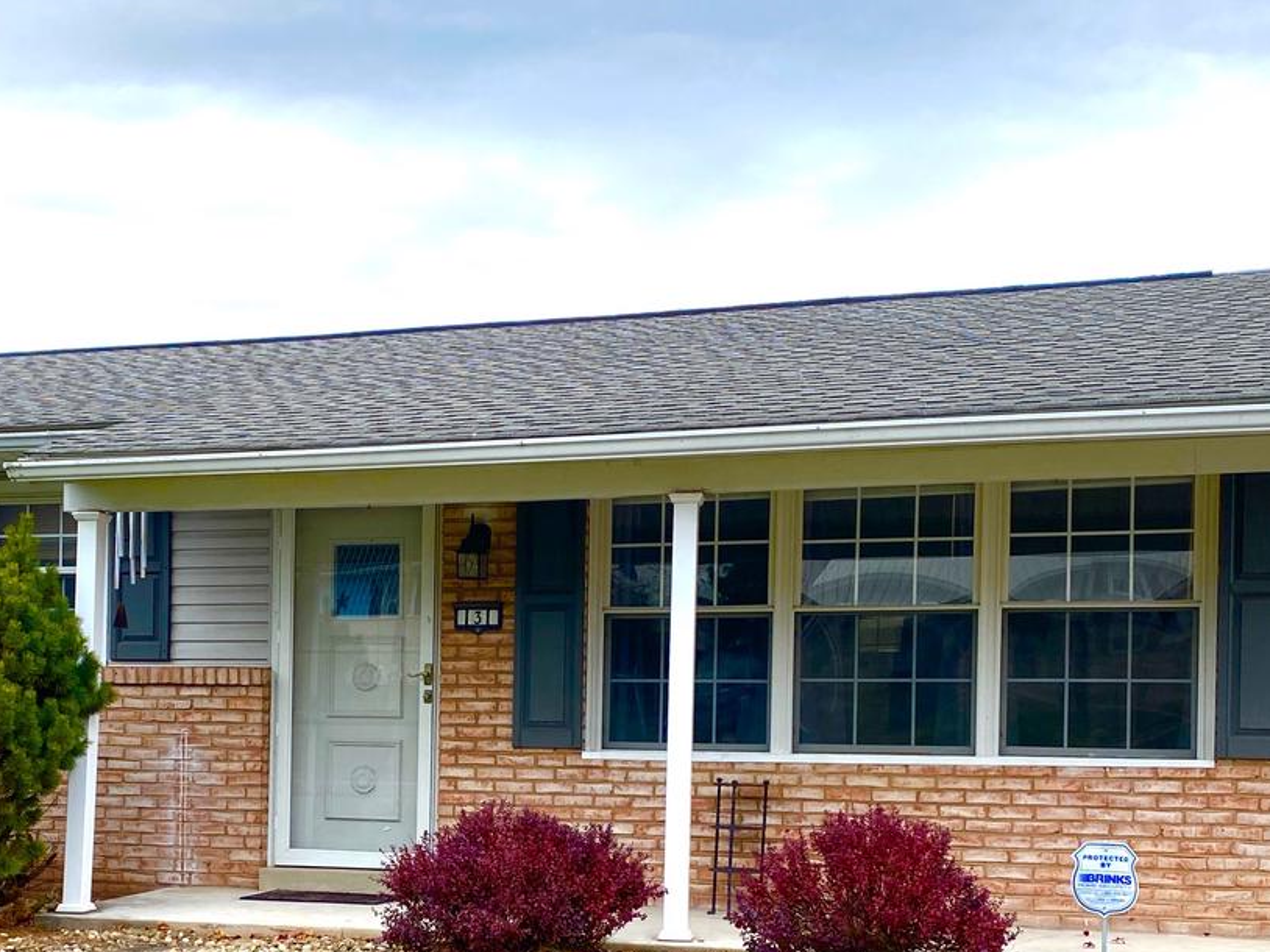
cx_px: 466
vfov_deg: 30.8
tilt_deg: +0.3
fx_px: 1687
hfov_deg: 40.9
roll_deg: -2.6
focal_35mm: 46
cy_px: 755
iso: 32
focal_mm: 4.25
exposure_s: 1/845
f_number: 1.8
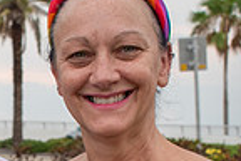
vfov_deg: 7.2
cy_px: 232
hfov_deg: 10.7
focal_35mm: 187
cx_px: -72
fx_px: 1252
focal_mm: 31
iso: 400
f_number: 8
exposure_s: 1/250
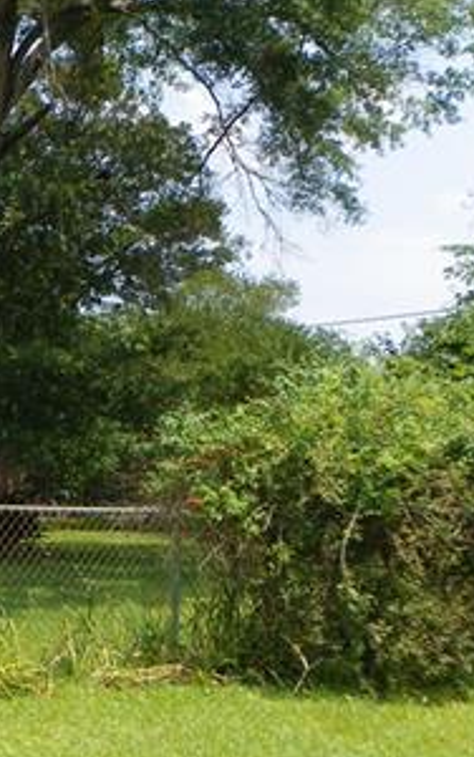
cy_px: 336
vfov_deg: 33.4
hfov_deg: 19.3
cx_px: -182
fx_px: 1258
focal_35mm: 61
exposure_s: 1/320
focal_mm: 4.8
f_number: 4.5
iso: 64
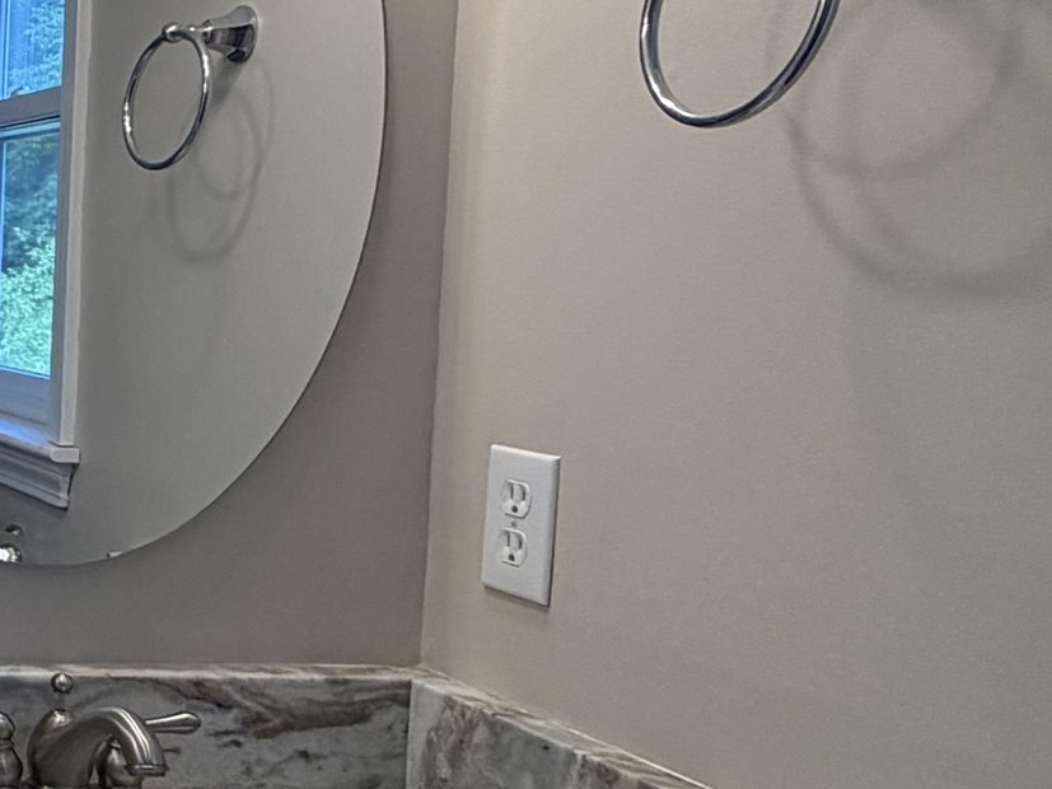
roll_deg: -0.5
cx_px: -590
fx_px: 1580
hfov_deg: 25.6
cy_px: 336
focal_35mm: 52
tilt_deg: -4.1
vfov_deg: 28.0
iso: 125
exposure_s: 1/120
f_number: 2.2
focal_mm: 2.22
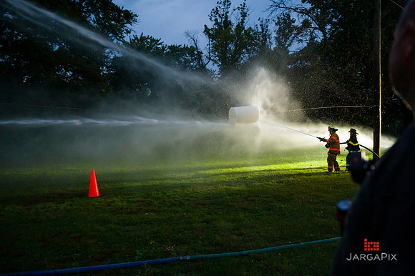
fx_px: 276
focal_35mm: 24
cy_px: 138
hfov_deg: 73.8
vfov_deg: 53.1
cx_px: 208
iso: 6400
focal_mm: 24
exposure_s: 1/200
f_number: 3.2
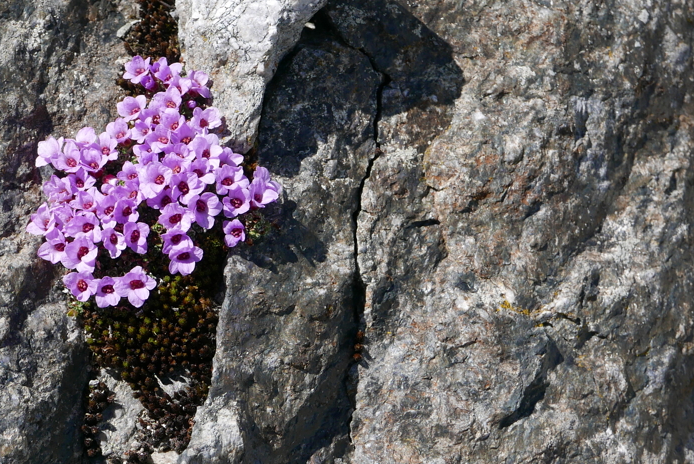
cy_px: 143
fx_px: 2064
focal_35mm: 107
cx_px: 128
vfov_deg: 12.8
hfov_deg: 18.9
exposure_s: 1/640
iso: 200
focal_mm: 28.2
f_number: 5.6
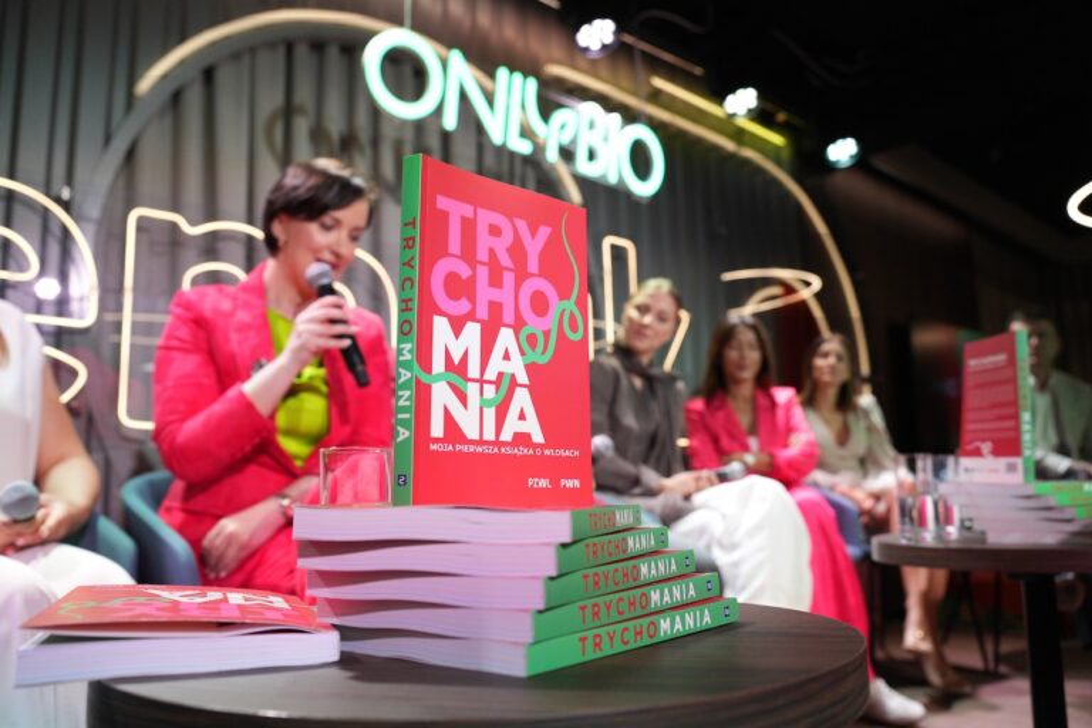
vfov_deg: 46.4
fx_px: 849
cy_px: 364
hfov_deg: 65.5
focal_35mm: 28
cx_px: 546
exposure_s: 1/1000
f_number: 4
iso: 4000
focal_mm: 28
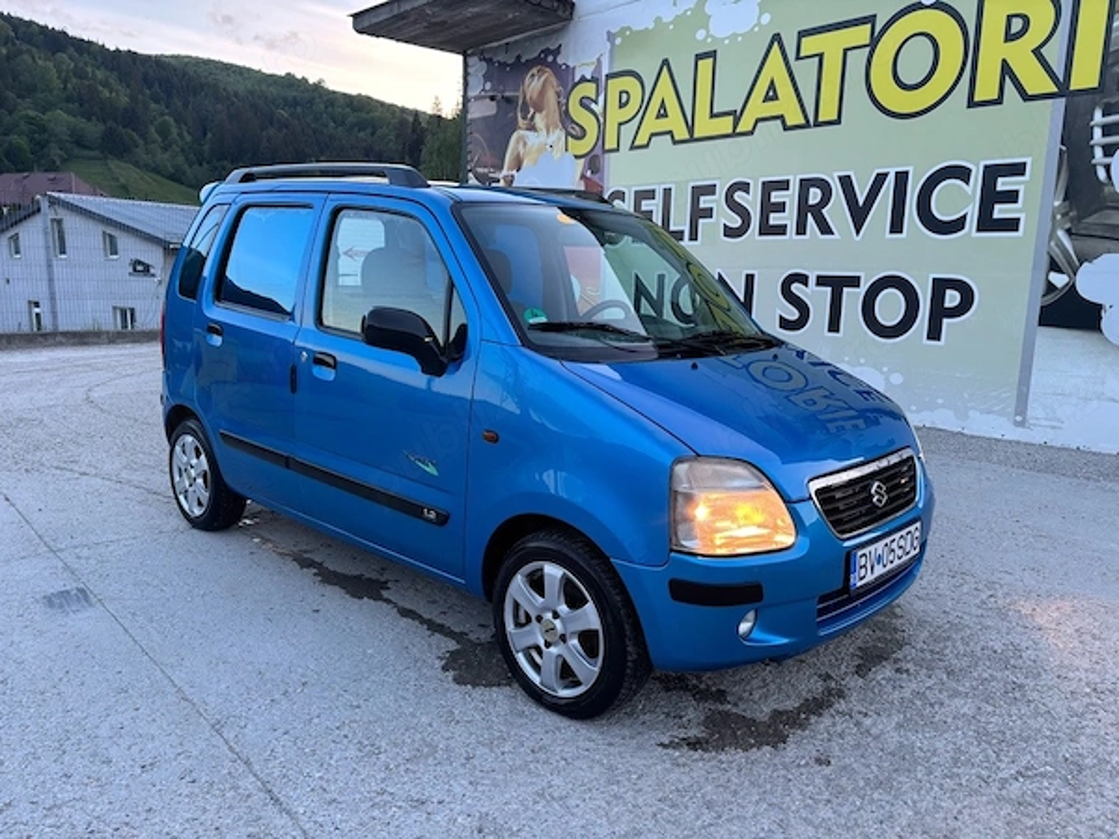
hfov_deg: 67.3
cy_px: 420
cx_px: 560
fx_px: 840
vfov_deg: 53.1
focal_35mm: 26
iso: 100
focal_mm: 5.96
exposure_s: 1/121
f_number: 1.6
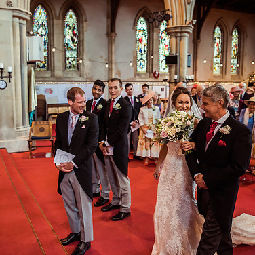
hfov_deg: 49.2
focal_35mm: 33
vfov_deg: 49.7
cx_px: 93
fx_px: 275
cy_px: 126
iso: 1100
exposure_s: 1/320
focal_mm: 24
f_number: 2.2
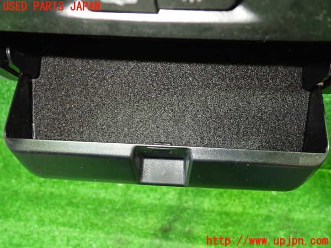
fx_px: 287
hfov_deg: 60.0
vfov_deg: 46.8
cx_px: 166
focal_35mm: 30
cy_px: 124
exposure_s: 1/25
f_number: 2.3
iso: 800
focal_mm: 5.4
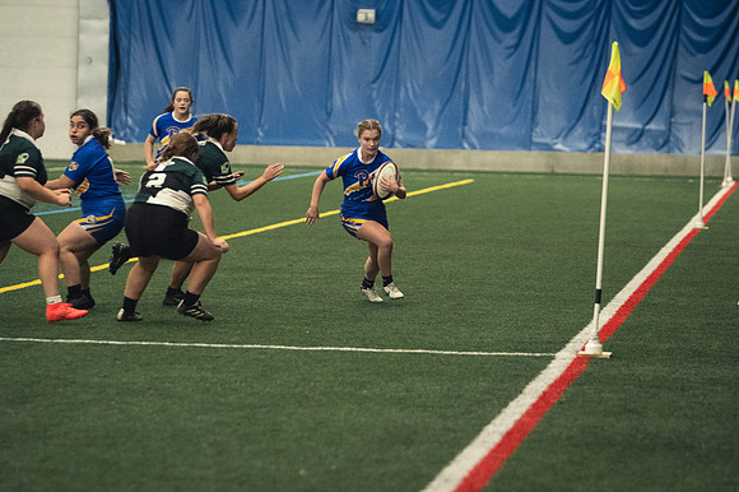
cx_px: 370
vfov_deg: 6.8
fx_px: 4144
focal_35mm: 202
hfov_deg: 10.2
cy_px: 246
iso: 8000
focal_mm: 135
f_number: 2.8
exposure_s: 1/500
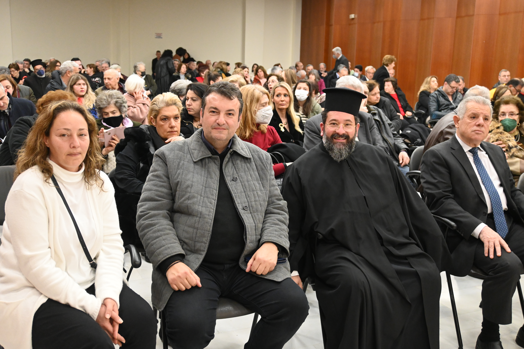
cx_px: 262
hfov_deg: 49.6
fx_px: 568
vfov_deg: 34.2
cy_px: 174
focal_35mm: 39
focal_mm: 26
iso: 3200
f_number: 4.5
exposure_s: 1/125
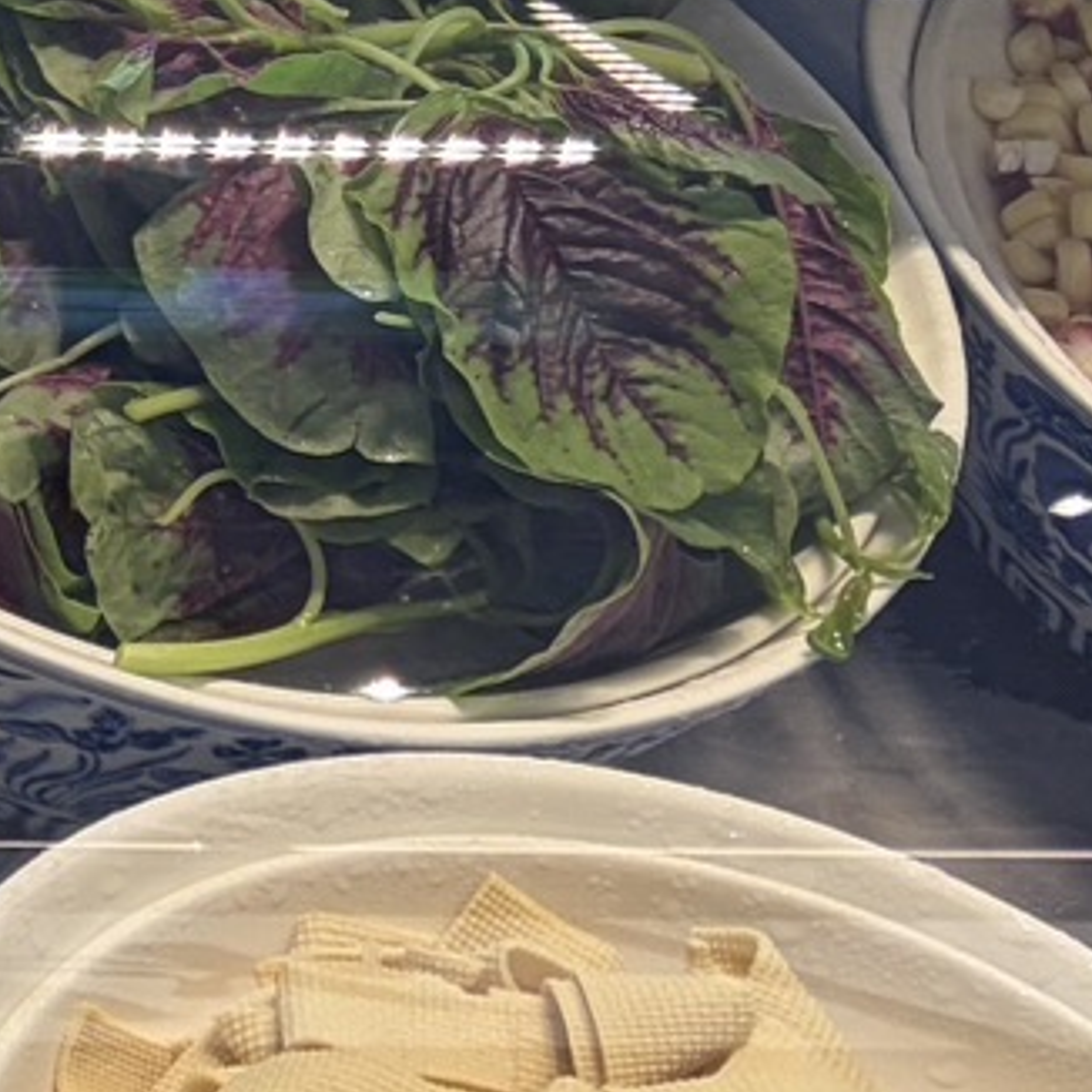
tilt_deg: -43.5
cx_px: -2084
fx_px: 5032
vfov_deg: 12.2
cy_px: -27
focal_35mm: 141
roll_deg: +0.8
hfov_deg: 9.8
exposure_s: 1/100
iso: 32
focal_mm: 5.96
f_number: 1.6
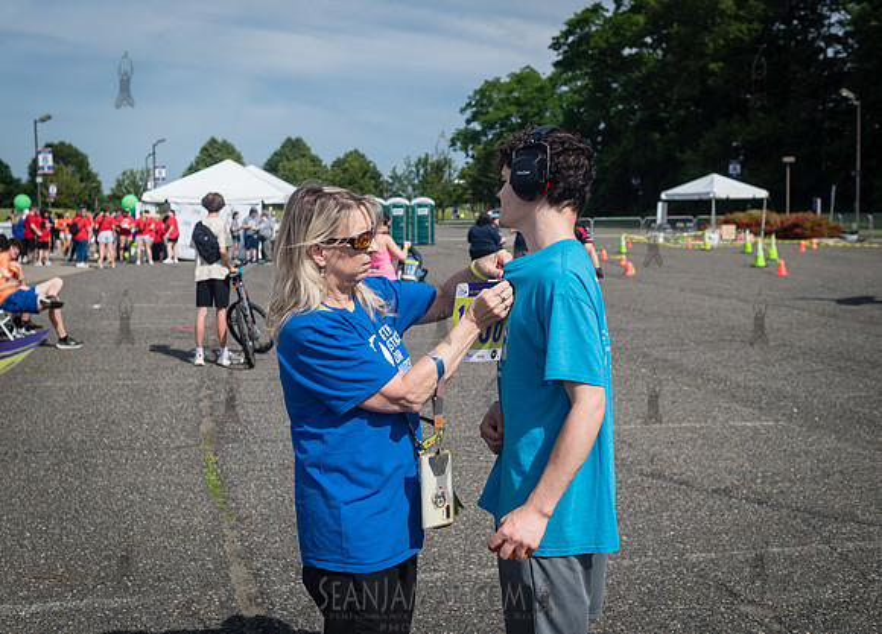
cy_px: 284
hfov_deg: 46.7
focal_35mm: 41
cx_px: 415
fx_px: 1020
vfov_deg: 34.5
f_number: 4
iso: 200
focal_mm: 35
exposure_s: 1/3200
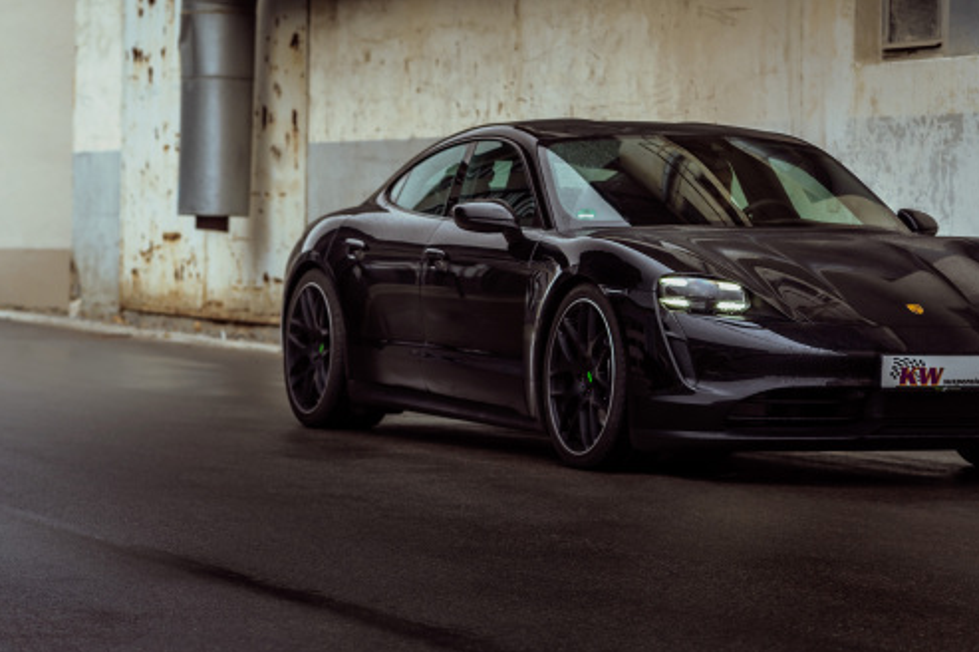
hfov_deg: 14.9
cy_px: 178
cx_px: 594
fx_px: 3750
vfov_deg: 9.9
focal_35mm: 138
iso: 200
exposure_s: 1/100
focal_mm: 85
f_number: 3.5
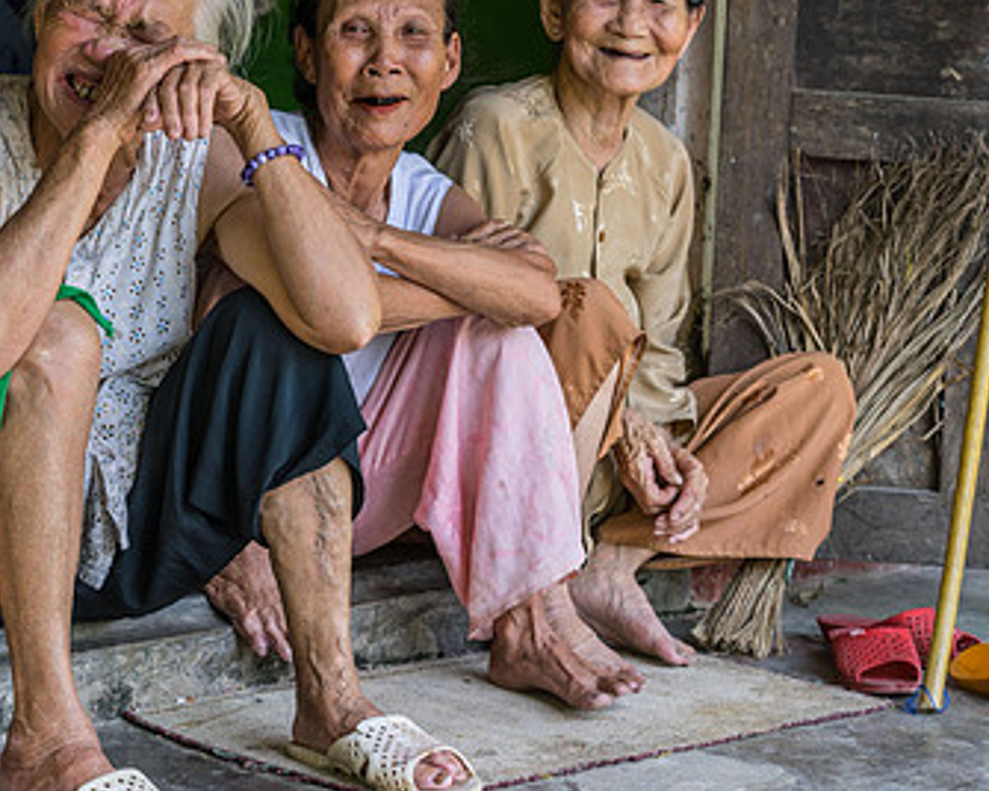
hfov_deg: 17.0
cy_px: 147
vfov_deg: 13.6
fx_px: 3308
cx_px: 526
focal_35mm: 113
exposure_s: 1/60
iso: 200
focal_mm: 55
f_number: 5.6
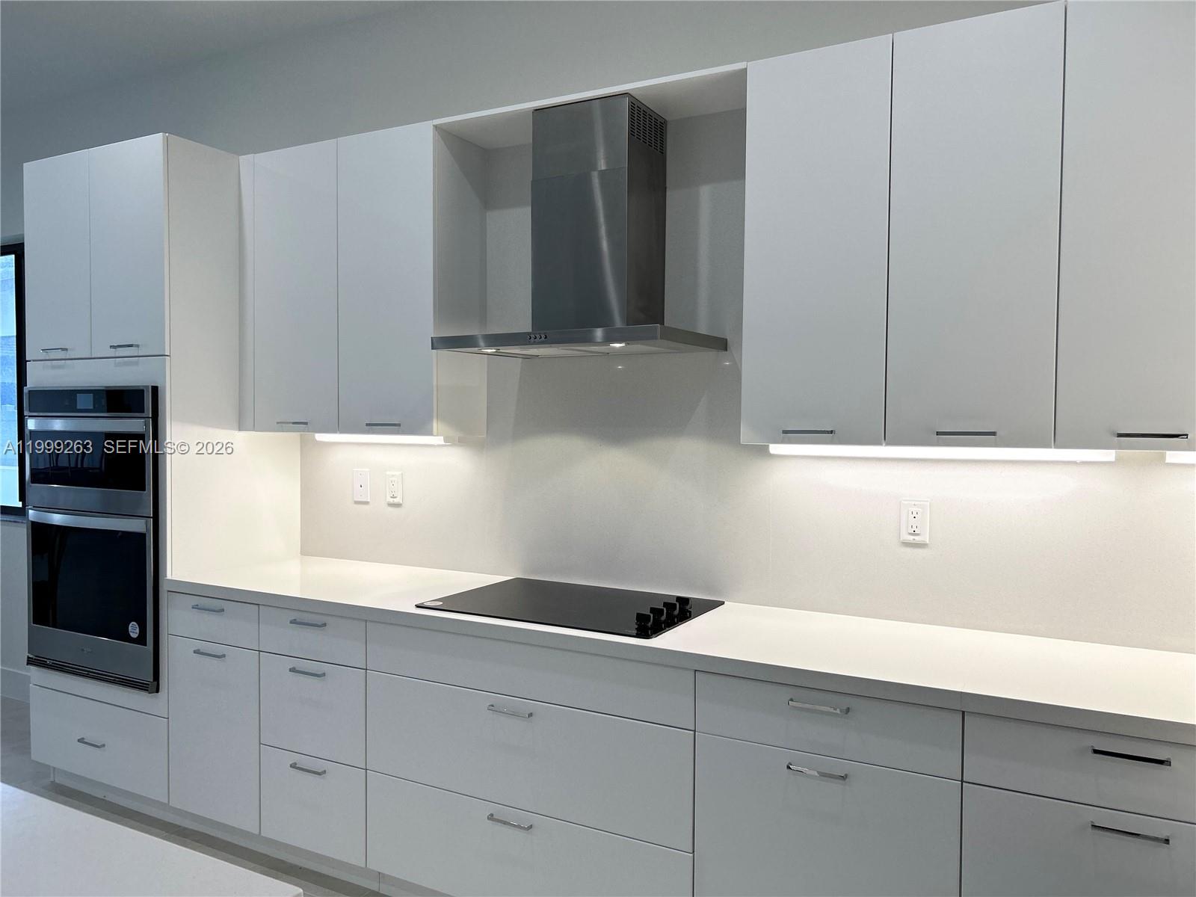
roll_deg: +0.2
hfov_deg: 67.3
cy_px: 448
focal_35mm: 26
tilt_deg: -2.1
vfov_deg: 53.1
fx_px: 898
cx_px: 598
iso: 50
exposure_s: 1/166
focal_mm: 5.7
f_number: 1.5
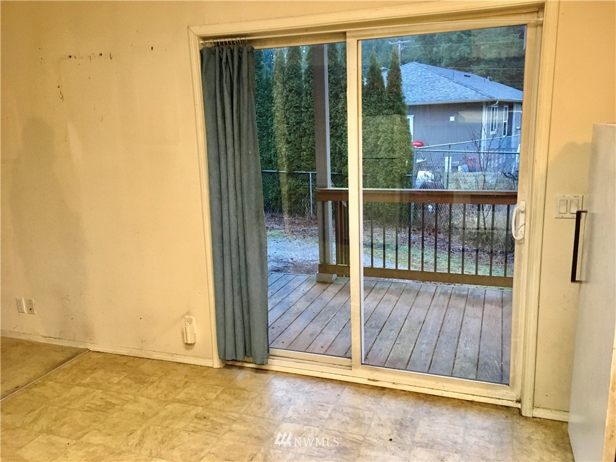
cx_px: 308
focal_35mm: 29
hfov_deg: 61.7
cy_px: 231
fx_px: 516
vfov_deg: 48.2
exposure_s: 1/20
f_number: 2.2
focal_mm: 4.15
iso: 200
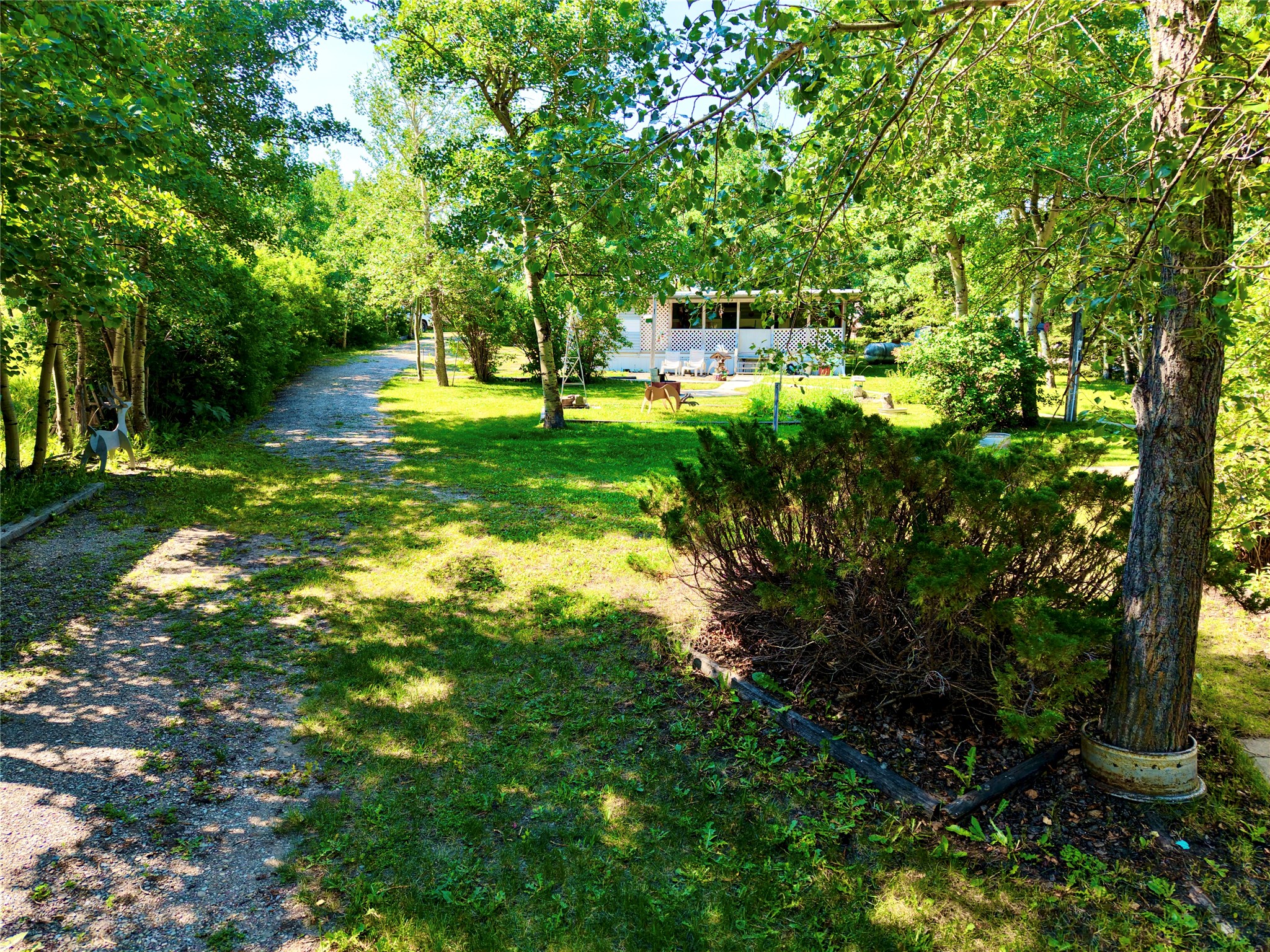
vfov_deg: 56.8
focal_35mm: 24
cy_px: 476
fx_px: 881
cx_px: 635
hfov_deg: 71.6
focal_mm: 8.67
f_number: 1.8
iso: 100
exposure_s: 1/400
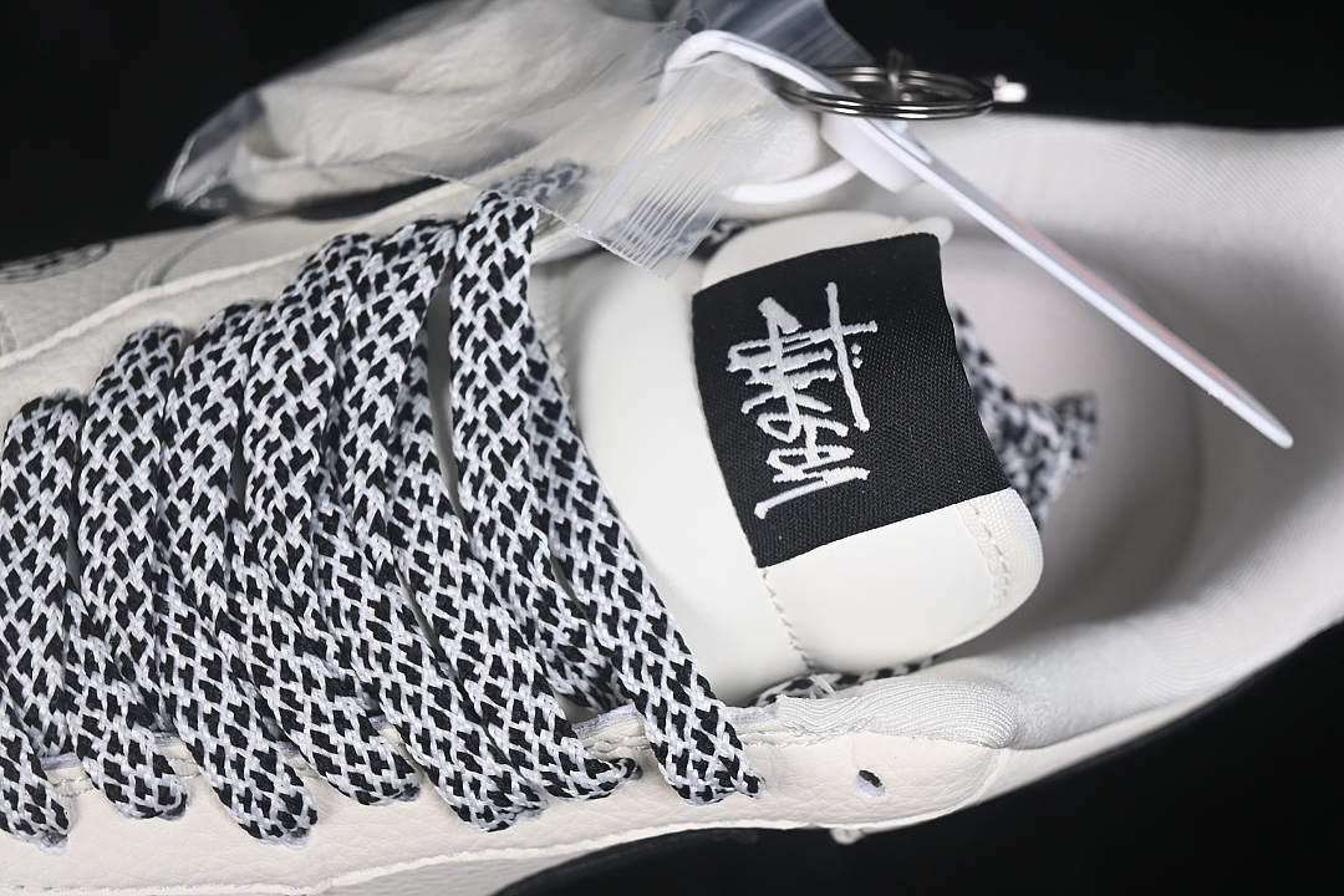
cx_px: 672
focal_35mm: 75
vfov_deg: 18.2
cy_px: 448
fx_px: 2800
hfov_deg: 27.0
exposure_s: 1/80
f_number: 7.1
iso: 160
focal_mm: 50
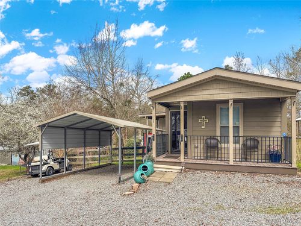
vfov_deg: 56.8
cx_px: 150
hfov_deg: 71.6
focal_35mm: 24
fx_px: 209
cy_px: 113
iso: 80
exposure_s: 1/3861
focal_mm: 6.86
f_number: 1.78
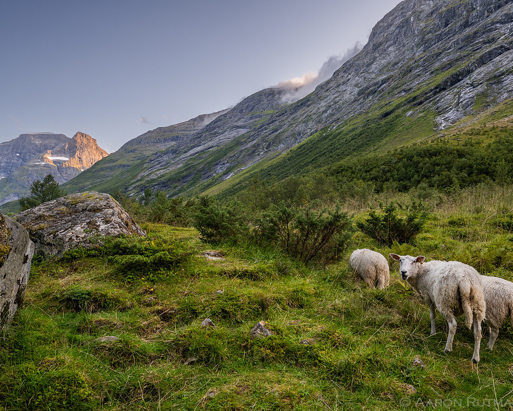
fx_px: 425
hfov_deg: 61.5
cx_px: 316
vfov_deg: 51.5
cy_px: 200
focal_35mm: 28
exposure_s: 1/40
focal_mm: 24
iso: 200
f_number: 9
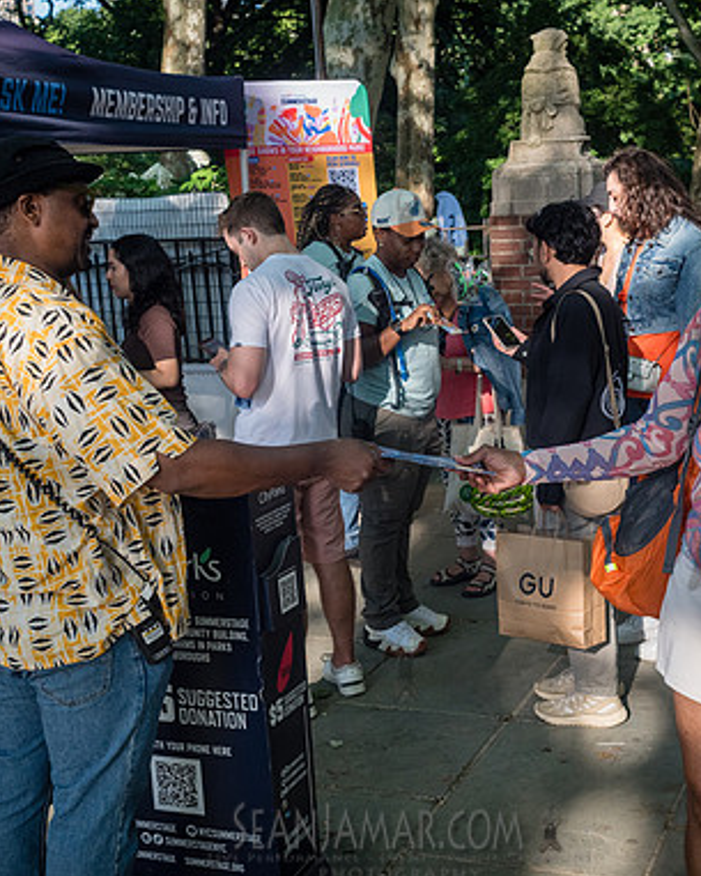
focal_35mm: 50
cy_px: 438
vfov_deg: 37.3
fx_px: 1296
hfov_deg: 30.2
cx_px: 405
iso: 1250
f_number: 5.6
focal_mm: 35
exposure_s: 1/1250
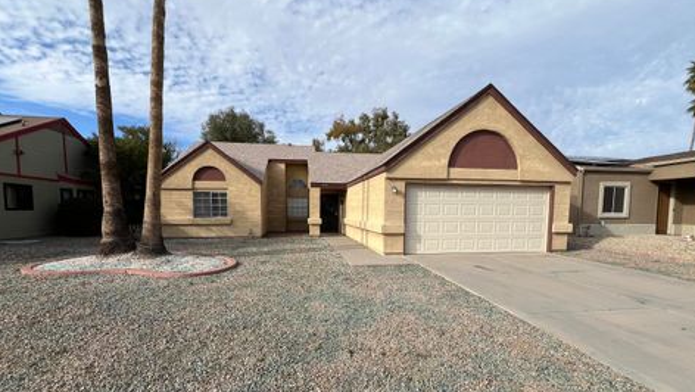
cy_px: 232
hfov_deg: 103.0
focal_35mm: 15
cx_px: 343
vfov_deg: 70.0
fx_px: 277
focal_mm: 1.57
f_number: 1.8
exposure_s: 1/1508
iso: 32
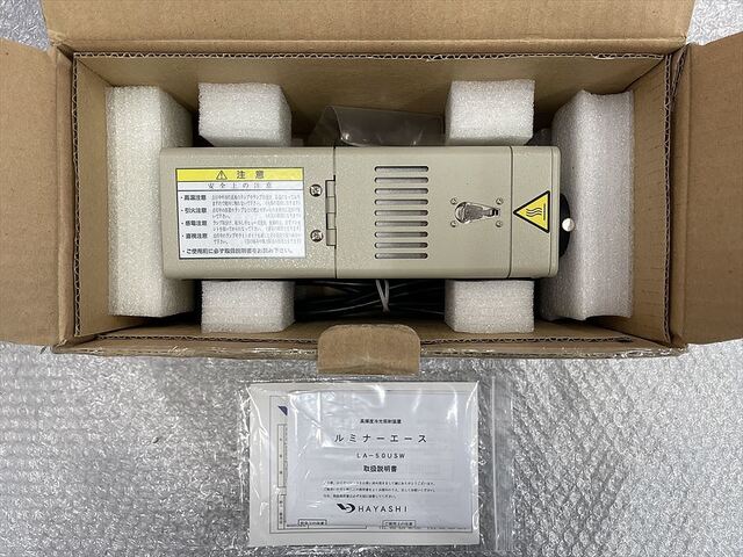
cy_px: 278
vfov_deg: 53.1
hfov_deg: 67.3
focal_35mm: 26
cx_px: 372
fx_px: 558
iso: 125
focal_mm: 5.1
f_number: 1.6
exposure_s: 1/113
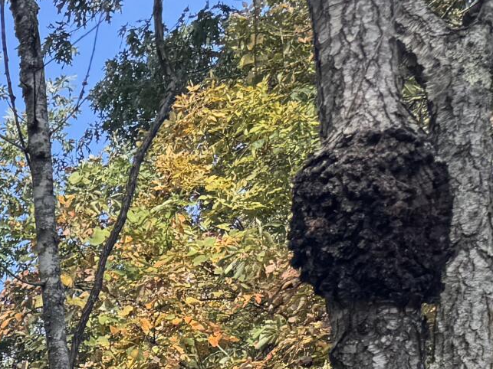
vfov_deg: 11.5
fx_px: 1595
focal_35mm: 112
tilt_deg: -0.8
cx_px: -551
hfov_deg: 14.1
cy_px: 808
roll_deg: -2.8
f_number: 1.78
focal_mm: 6.76
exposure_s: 1/792
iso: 80
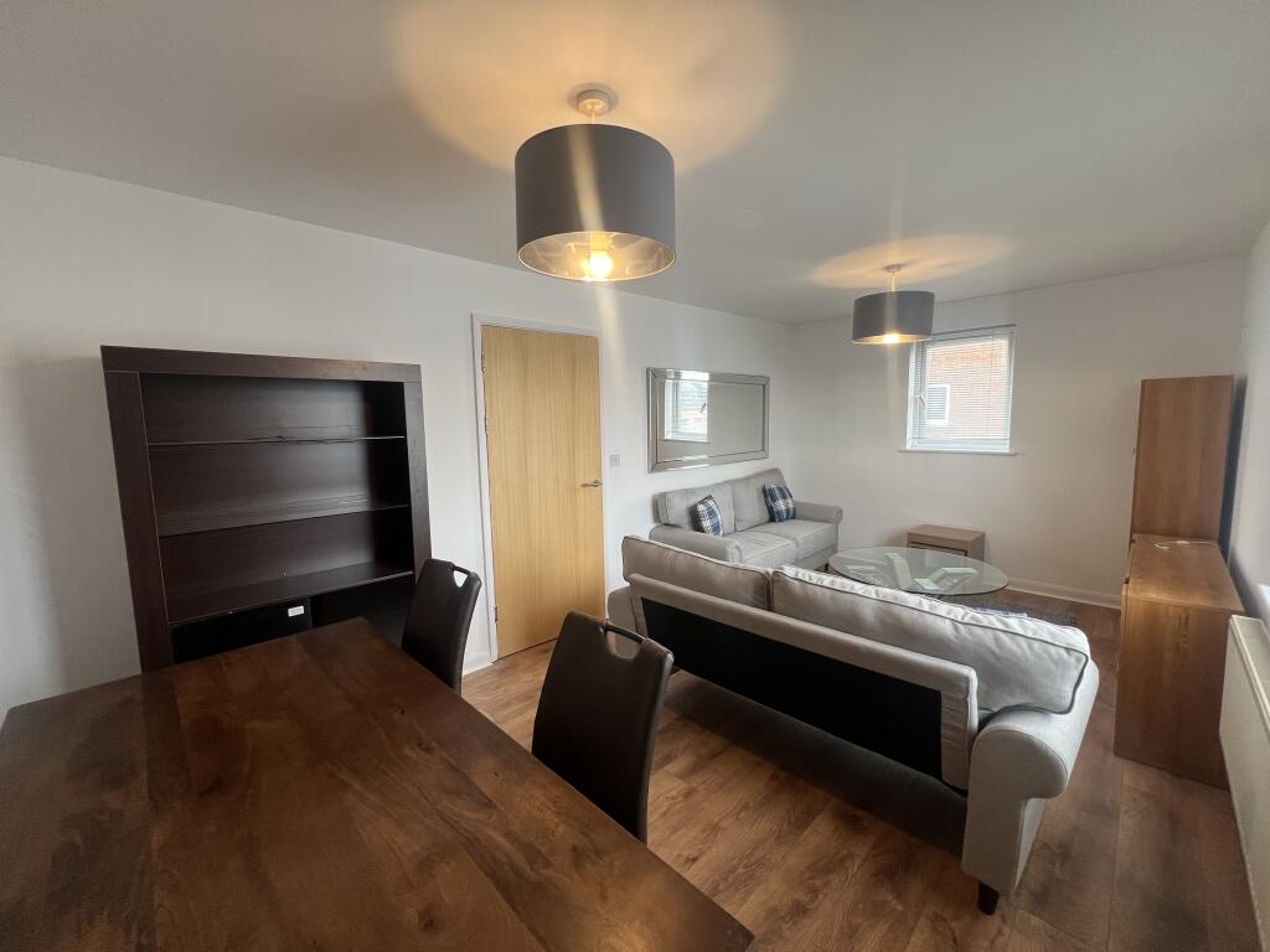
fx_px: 477
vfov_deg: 89.9
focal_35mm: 13
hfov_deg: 106.2
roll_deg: +1.1
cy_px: 476
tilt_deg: -5.7
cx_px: 635
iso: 100
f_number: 1.8
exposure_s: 1/100
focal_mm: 1.57
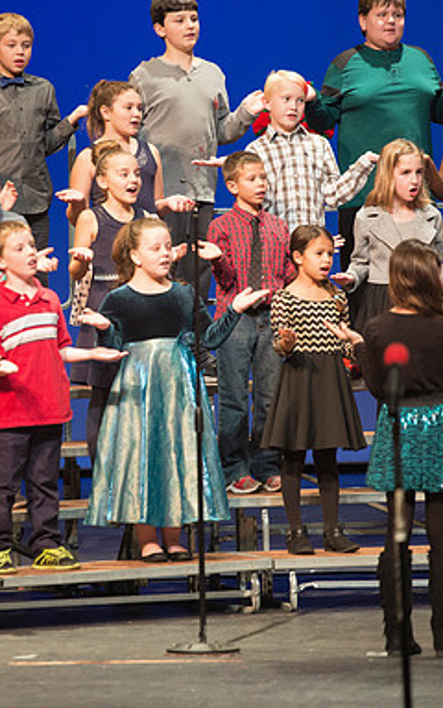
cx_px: 120
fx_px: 5950
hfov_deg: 4.3
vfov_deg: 6.8
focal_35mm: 308
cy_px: 353
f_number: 2.8
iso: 2500
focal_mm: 200
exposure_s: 1/160
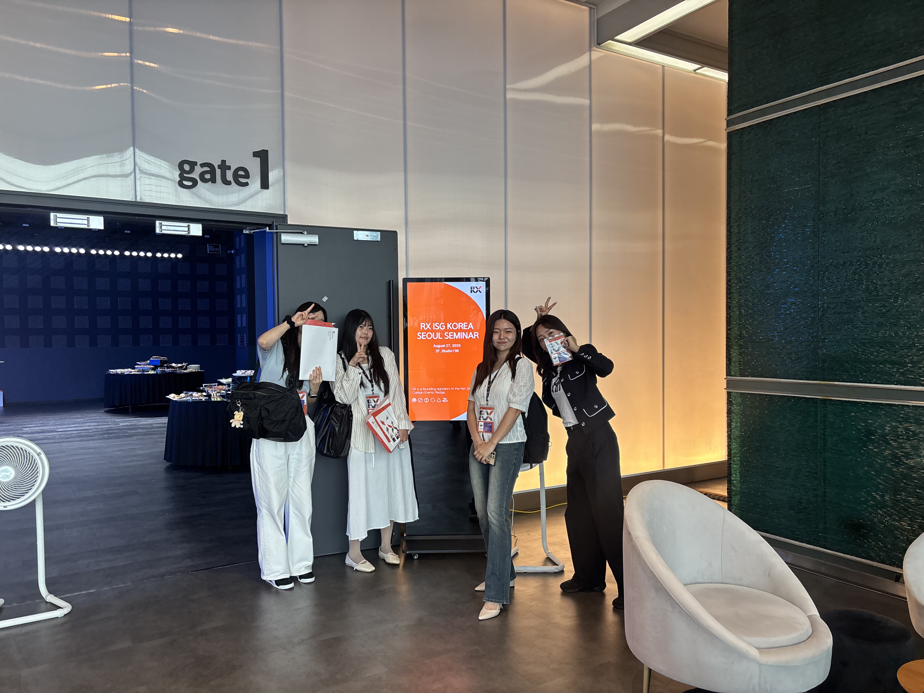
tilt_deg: -2.4
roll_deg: +0.3
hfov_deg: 67.3
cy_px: 346
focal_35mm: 26
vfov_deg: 53.1
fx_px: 694
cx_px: 462
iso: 160
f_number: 1.6
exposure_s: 1/60
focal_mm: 5.96
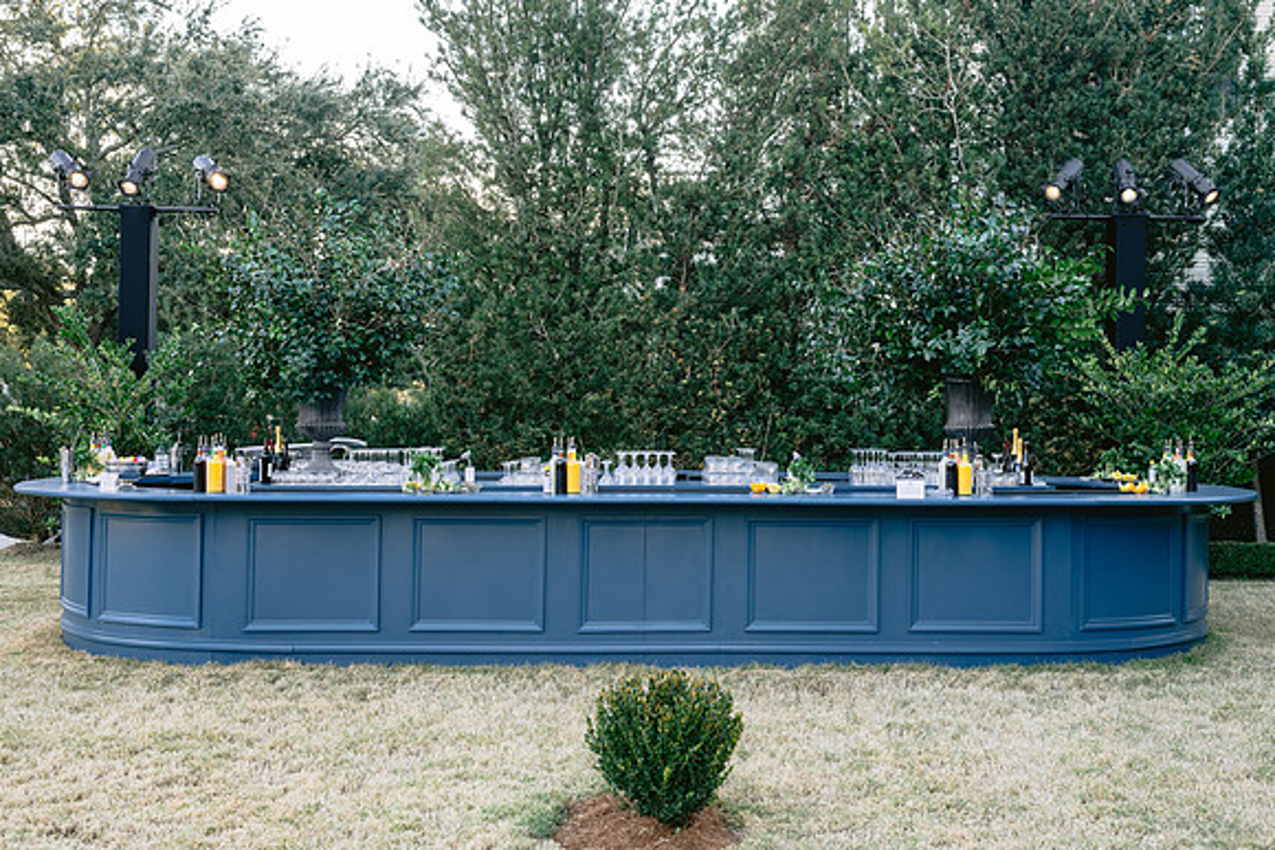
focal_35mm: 39
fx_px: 1372
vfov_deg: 34.4
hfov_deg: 49.8
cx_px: 623
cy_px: 395
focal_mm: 35
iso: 500
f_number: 5.6
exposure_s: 1/100
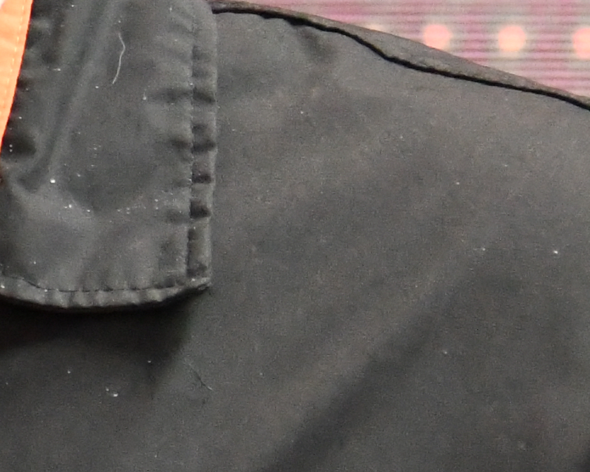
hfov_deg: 2.5
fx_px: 13358
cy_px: -35
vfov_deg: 2.0
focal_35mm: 765
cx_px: -878
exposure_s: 1/200
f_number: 5.6
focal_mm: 95
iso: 5600
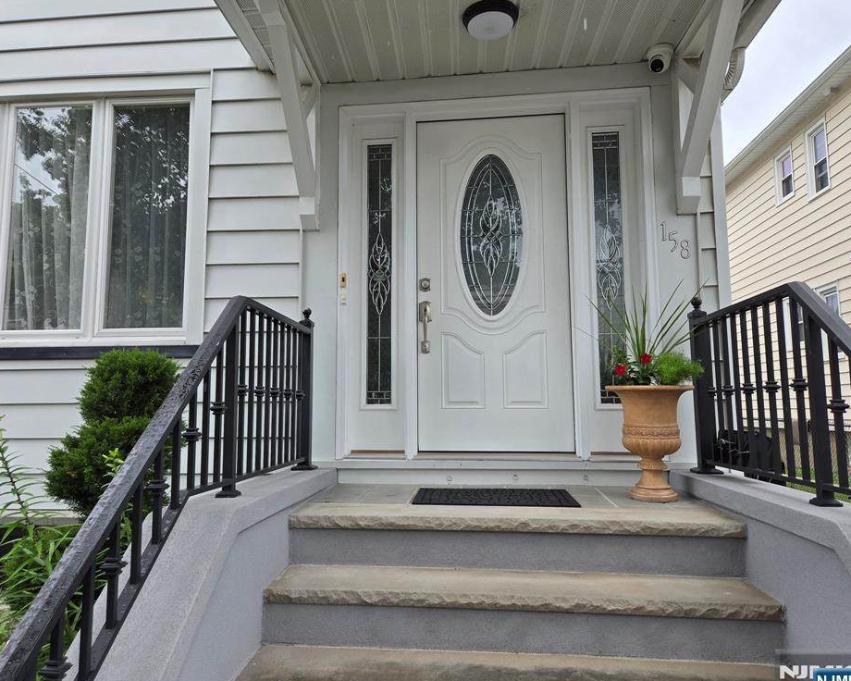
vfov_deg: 56.8
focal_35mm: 25
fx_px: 630
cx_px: 395
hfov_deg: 68.0
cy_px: 339
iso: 25
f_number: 1.8
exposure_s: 1/617
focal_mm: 5.4
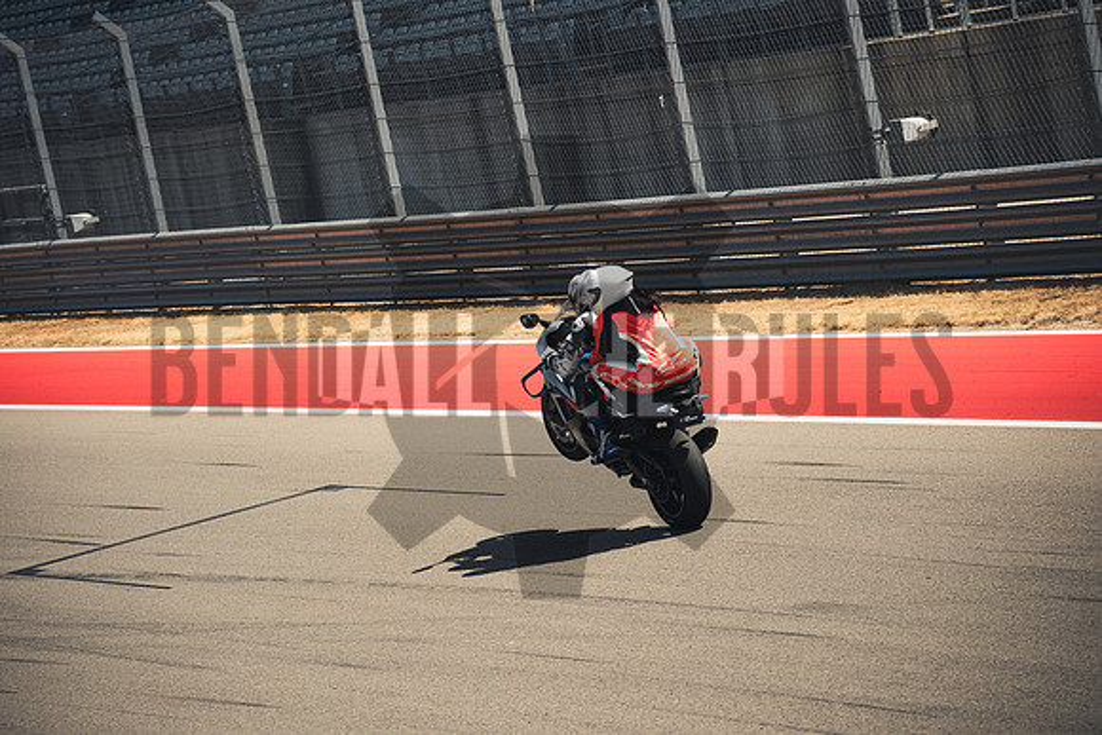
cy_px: 368
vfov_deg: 9.2
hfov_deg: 13.7
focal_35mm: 150
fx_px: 4593
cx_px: 551
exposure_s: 1/4000
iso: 1250
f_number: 4.5
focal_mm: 100
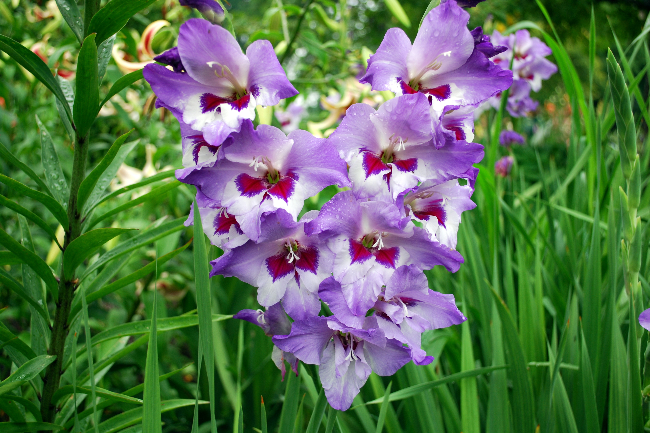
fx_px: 758
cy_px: 216
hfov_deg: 46.4
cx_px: 325
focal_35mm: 42
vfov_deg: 31.9
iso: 200
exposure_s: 1/60
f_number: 5
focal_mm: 28
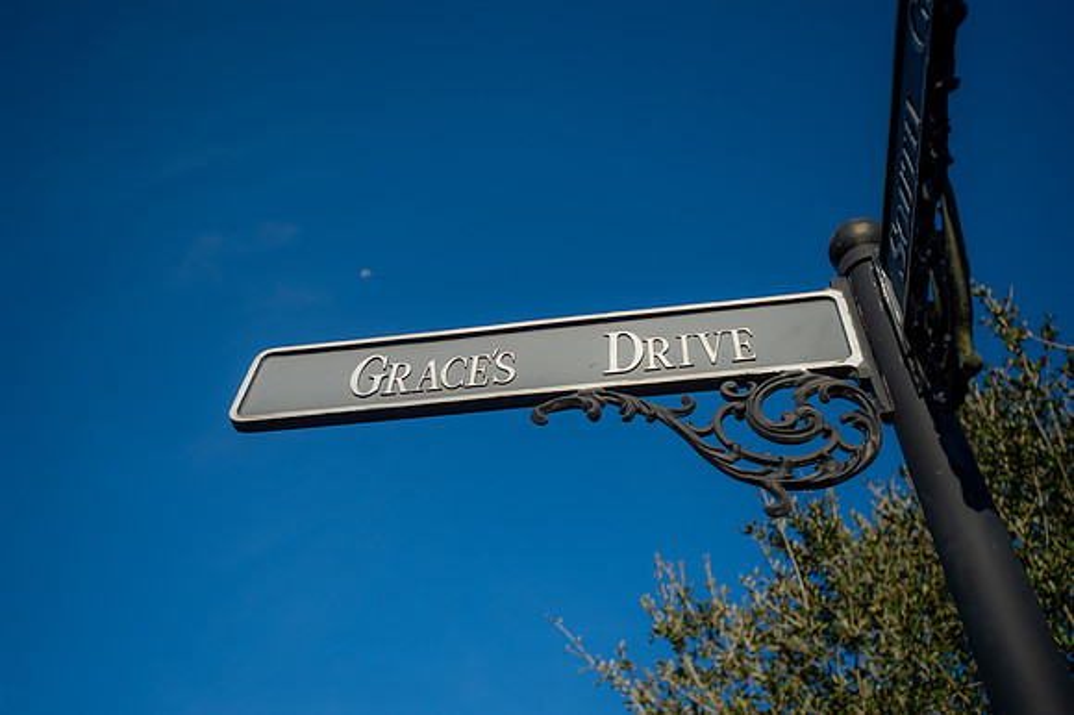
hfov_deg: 54.5
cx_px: 537
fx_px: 1044
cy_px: 358
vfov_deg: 37.8
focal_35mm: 35
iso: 250
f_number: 3.5
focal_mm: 35
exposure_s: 1/2500
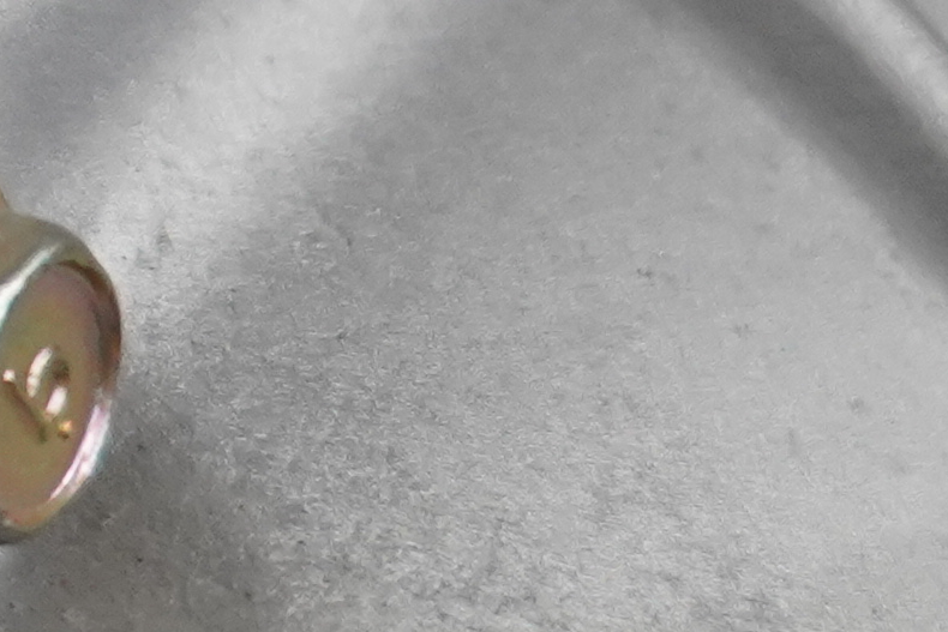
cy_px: -1046
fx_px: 12404
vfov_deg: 2.9
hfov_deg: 4.3
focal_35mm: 471
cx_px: -1608
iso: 2500
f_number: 4
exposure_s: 1/160
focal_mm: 62
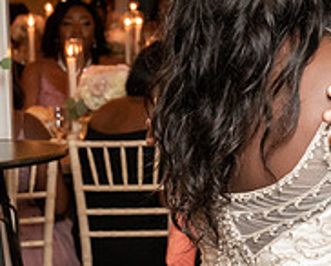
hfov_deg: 12.1
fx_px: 1549
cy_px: 50
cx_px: 304
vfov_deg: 9.8
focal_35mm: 158
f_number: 5.6
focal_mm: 50
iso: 4000
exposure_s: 1/200
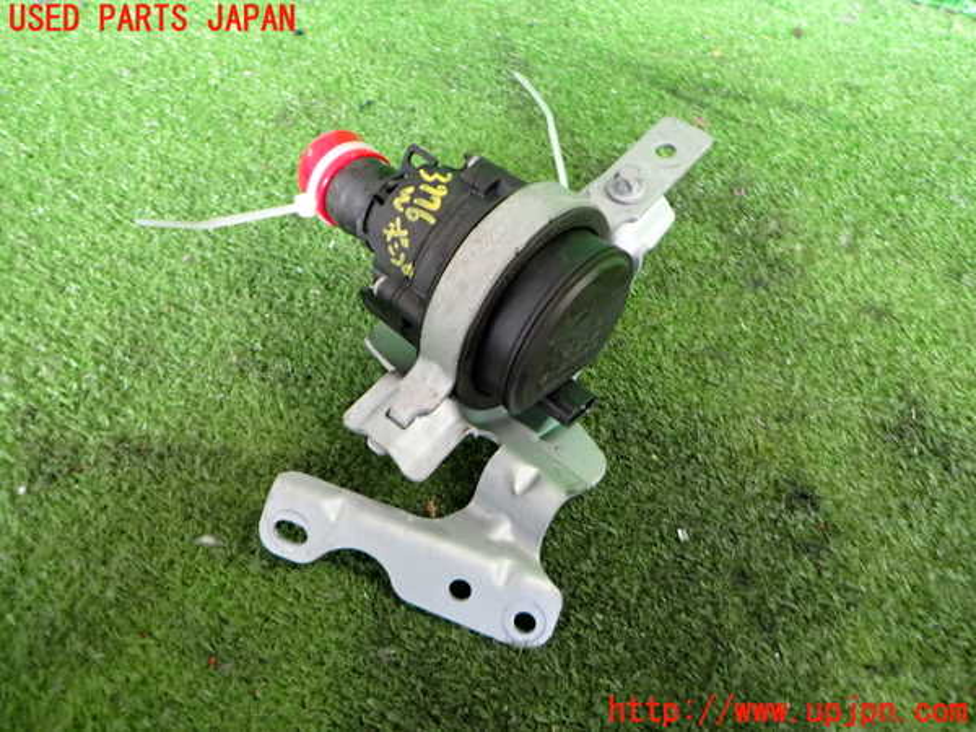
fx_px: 705
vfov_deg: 54.9
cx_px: 488
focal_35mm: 25
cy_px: 366
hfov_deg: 69.4
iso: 250
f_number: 2
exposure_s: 1/30
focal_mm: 4.5
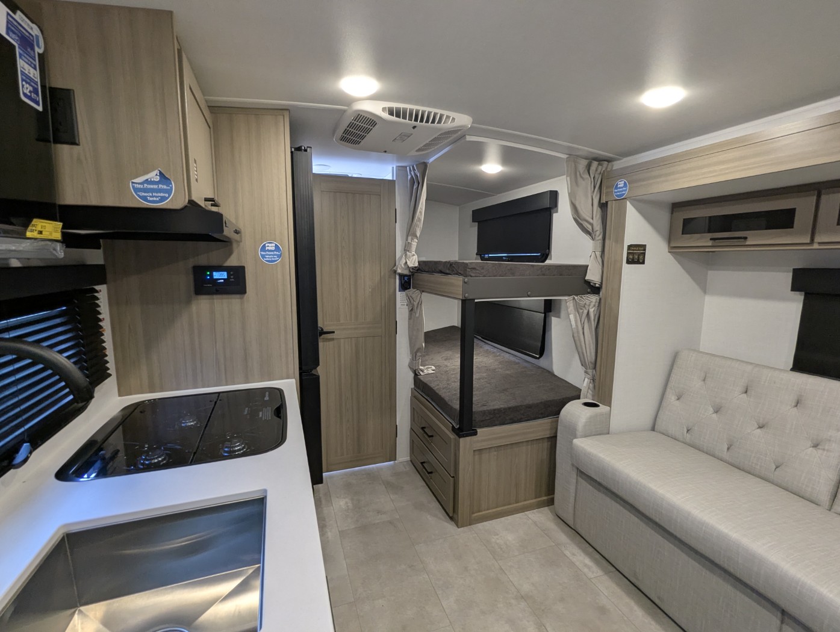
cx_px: 420
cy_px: 316
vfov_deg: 78.2
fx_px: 389
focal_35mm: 16
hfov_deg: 94.4
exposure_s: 1/35.4
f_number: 2.2
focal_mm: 2.35
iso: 88
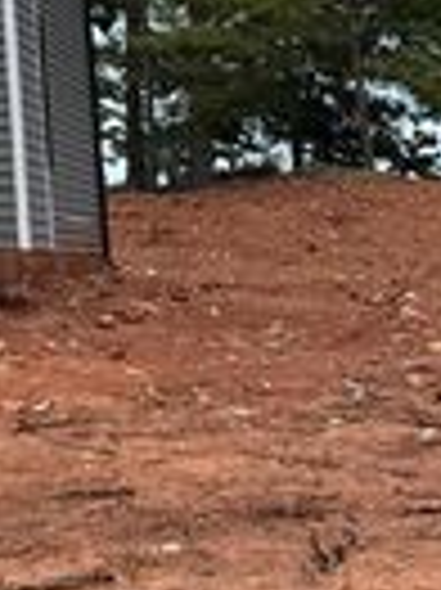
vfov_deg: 14.7
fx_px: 2076
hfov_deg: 10.7
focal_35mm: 122
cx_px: -549
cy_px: -378
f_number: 1.78
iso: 80
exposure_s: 1/5319
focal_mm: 6.76
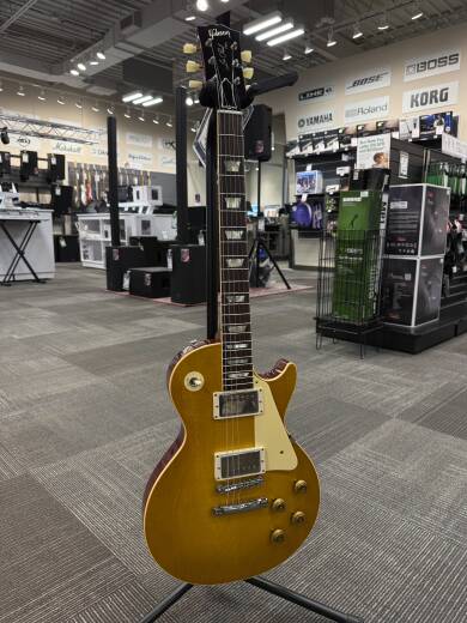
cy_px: 312
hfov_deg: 56.8
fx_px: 432
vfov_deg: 71.6
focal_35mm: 24
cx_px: 234
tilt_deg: -10.4
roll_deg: -0.5
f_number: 1.78
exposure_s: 1/120
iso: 160
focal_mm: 6.76
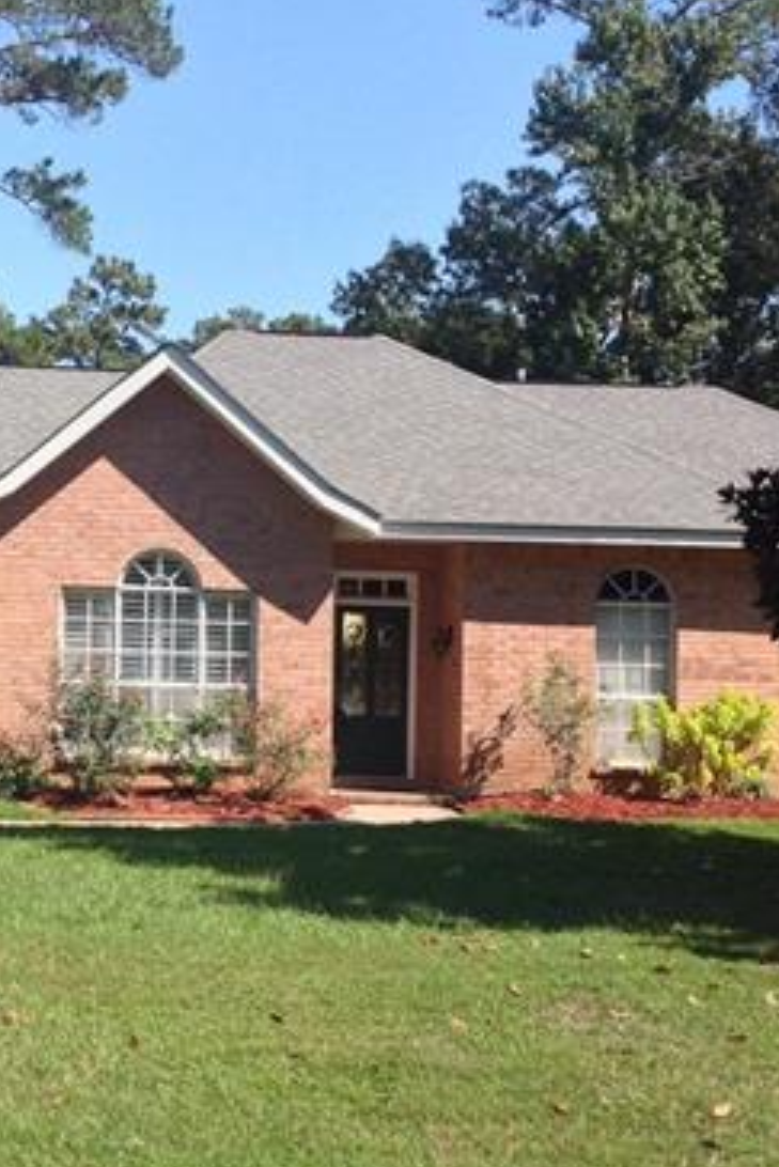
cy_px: 676
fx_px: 2075
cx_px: 93
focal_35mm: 64
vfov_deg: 31.4
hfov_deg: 20.9
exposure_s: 1/1163
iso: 50
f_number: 2.4
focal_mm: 4.28
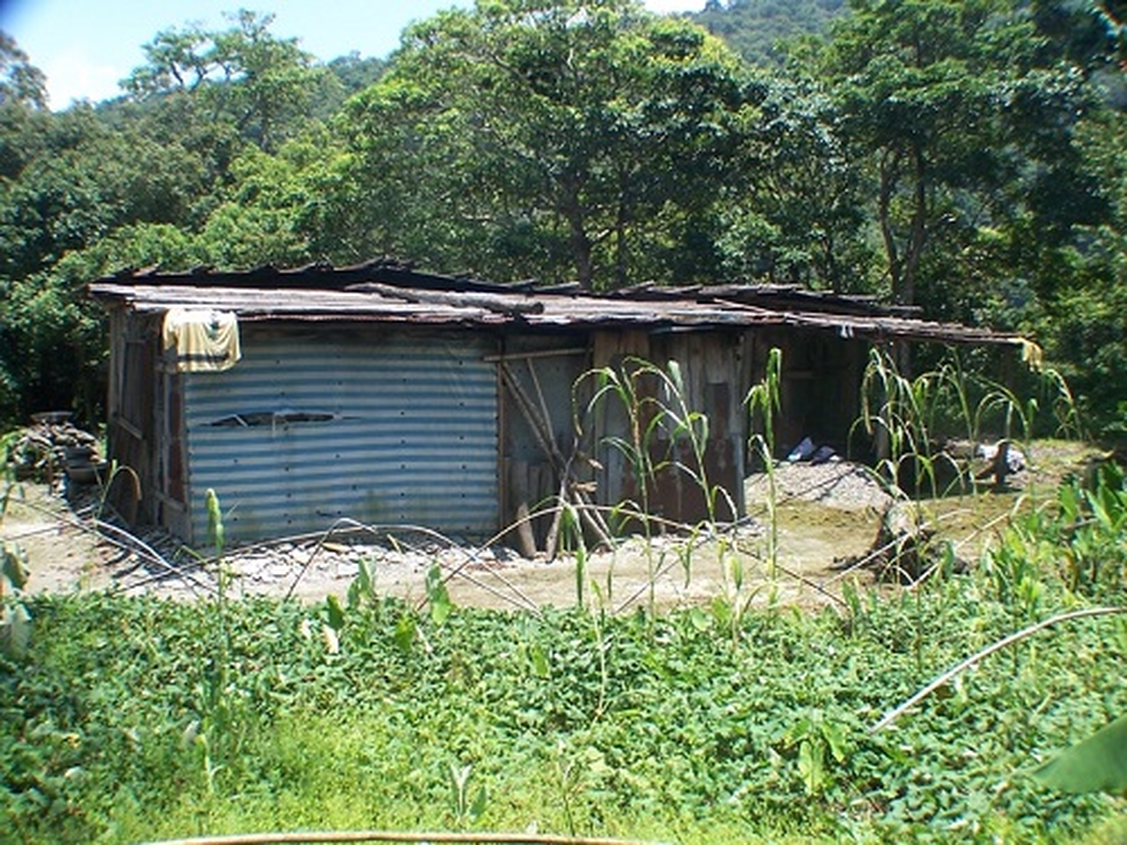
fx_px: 1660
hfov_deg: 37.5
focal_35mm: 51
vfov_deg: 28.6
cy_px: 422
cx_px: 564
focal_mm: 8.5
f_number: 3.2
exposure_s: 1/500
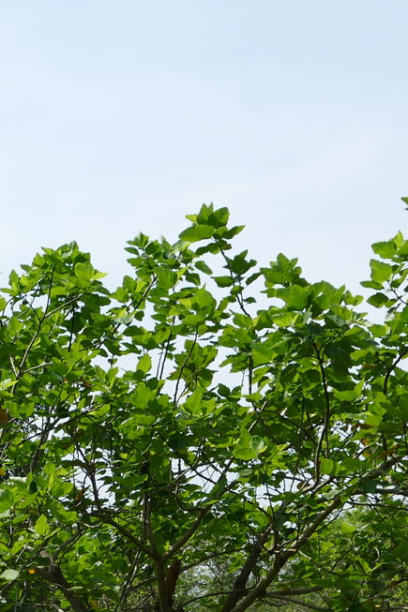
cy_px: 532
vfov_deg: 20.7
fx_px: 1650
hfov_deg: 13.9
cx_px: 16
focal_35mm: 97
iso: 125
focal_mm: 11.86
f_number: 3
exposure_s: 1/1600
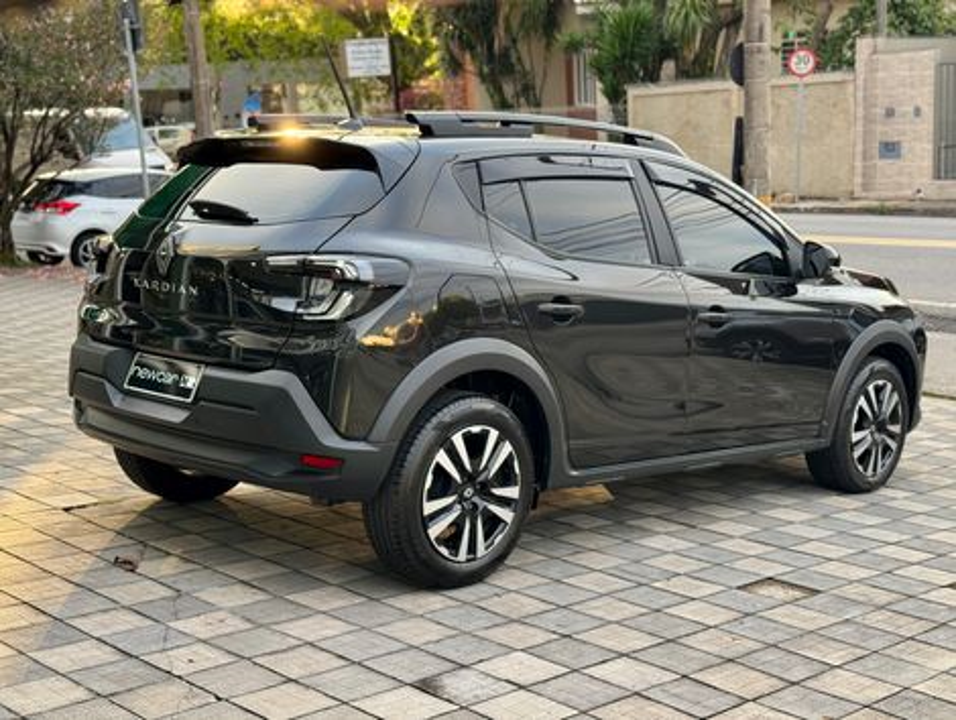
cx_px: 478
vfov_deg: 30.3
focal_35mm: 48
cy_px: 360
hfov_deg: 39.6
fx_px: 1328
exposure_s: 1/152
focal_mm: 6.76
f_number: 1.78
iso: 100
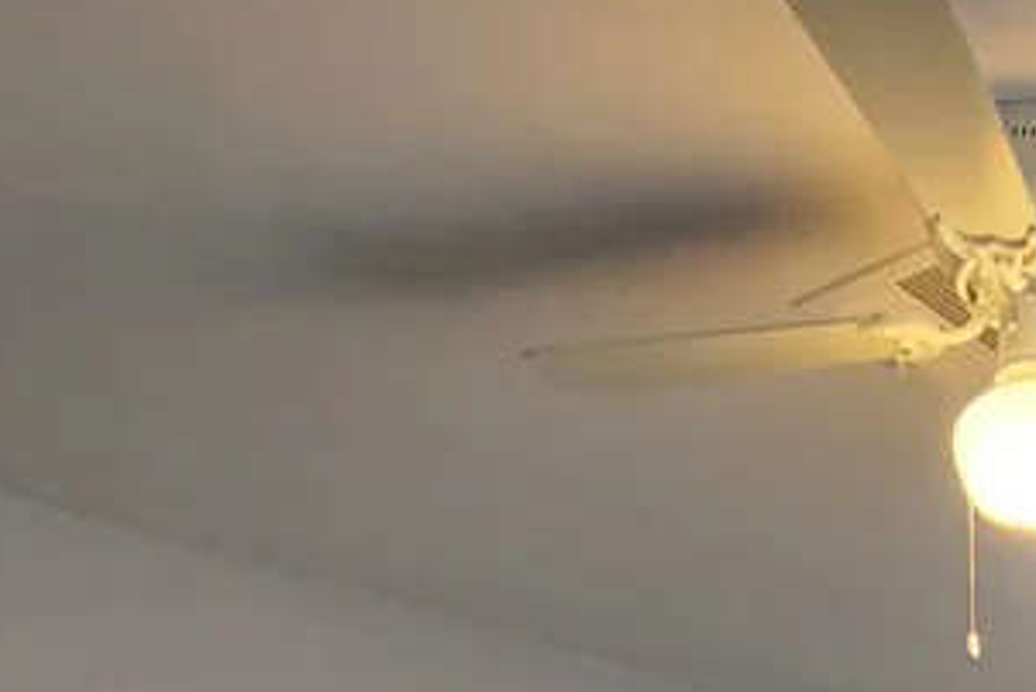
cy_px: 1277
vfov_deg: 20.1
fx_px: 1324
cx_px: 1187
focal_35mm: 46
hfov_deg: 35.4
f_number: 2.2
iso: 160
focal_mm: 1.74
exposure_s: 1/60
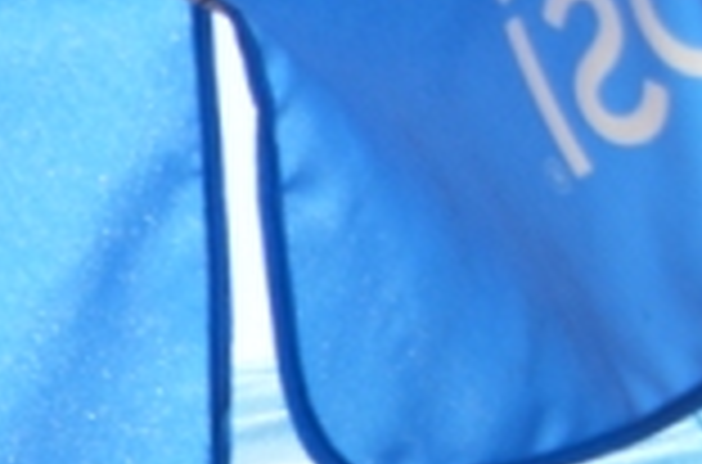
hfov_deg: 6.4
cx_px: -1575
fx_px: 5566
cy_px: 1322
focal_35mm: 286
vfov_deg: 4.6
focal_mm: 29
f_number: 6.3
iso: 100
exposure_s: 1/160
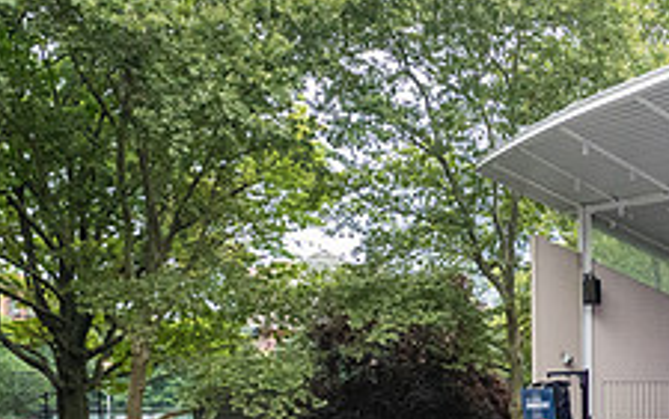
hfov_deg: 29.3
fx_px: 1168
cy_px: 486
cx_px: 708
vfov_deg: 19.3
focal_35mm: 64
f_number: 4
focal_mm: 24
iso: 3200
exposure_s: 1/320
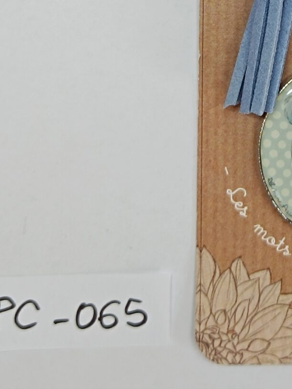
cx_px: 358
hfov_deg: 18.5
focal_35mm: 75
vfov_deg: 22.3
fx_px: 844
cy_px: -163
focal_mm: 5.59
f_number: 1.88
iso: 103
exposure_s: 1/101
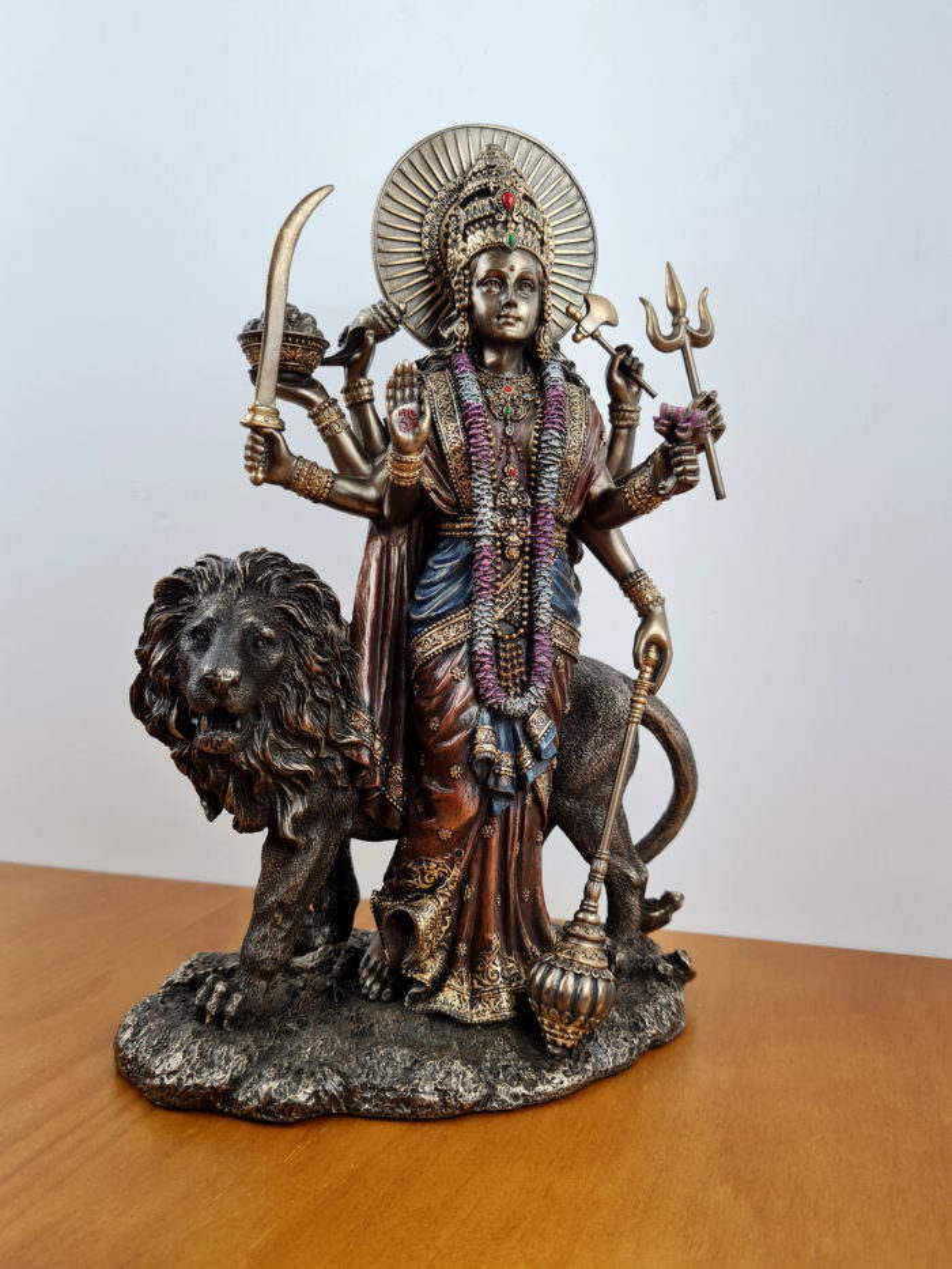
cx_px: 476
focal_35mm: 26
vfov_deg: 67.3
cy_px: 634
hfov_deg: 53.1
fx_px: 953
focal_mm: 5.4
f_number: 1.8
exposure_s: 1/232
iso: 50
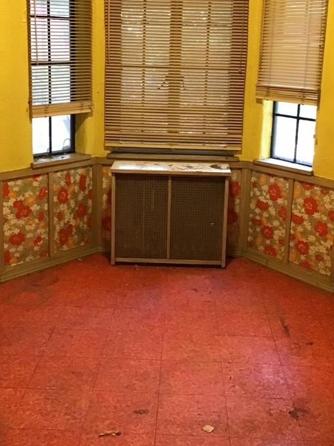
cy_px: 167
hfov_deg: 29.7
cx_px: 174
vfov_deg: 38.7
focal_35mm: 49
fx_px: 630
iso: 200
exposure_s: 1/24
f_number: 2.4
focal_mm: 3.3
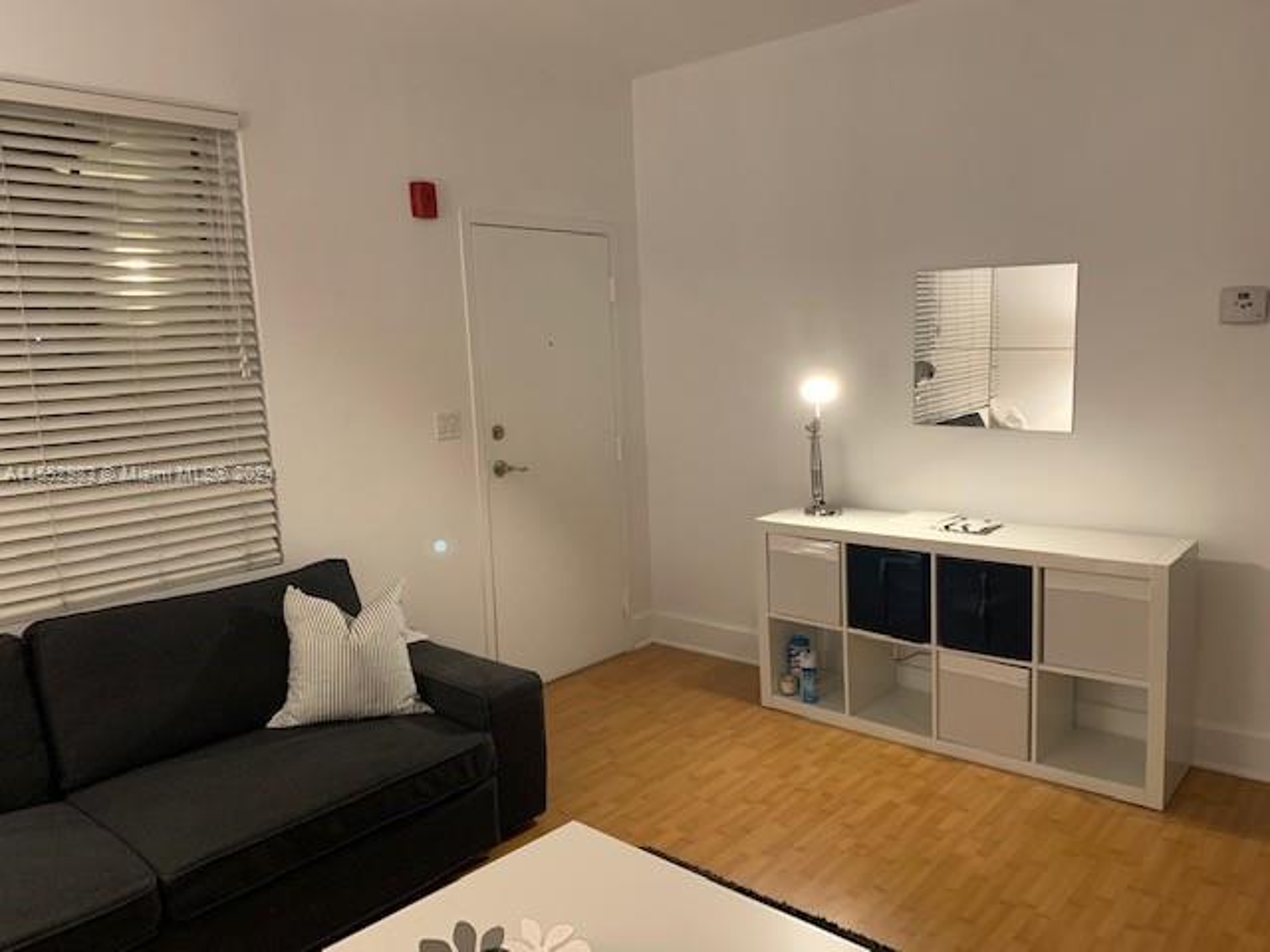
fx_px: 954
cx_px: 635
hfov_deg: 67.3
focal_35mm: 26
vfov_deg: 53.1
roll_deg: +2.8
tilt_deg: -8.3
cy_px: 476
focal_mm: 4.25
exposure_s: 1/30
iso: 320
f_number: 1.8
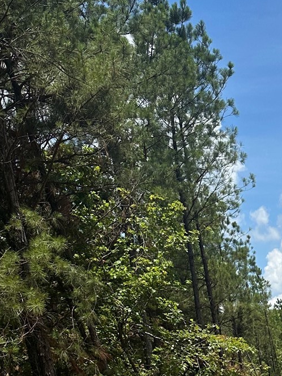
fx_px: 804
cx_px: 321
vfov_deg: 23.1
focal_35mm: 74
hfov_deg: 19.0
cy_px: 500
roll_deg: +6.7
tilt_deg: -7.5
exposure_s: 1/4762
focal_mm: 6.86
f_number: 1.78
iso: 80
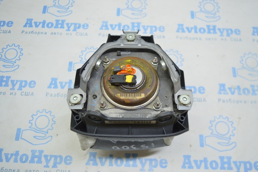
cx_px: 129
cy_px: 86
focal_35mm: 33
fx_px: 236
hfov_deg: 57.3
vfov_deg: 39.9
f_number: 3.8
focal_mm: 22
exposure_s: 1/60
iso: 400
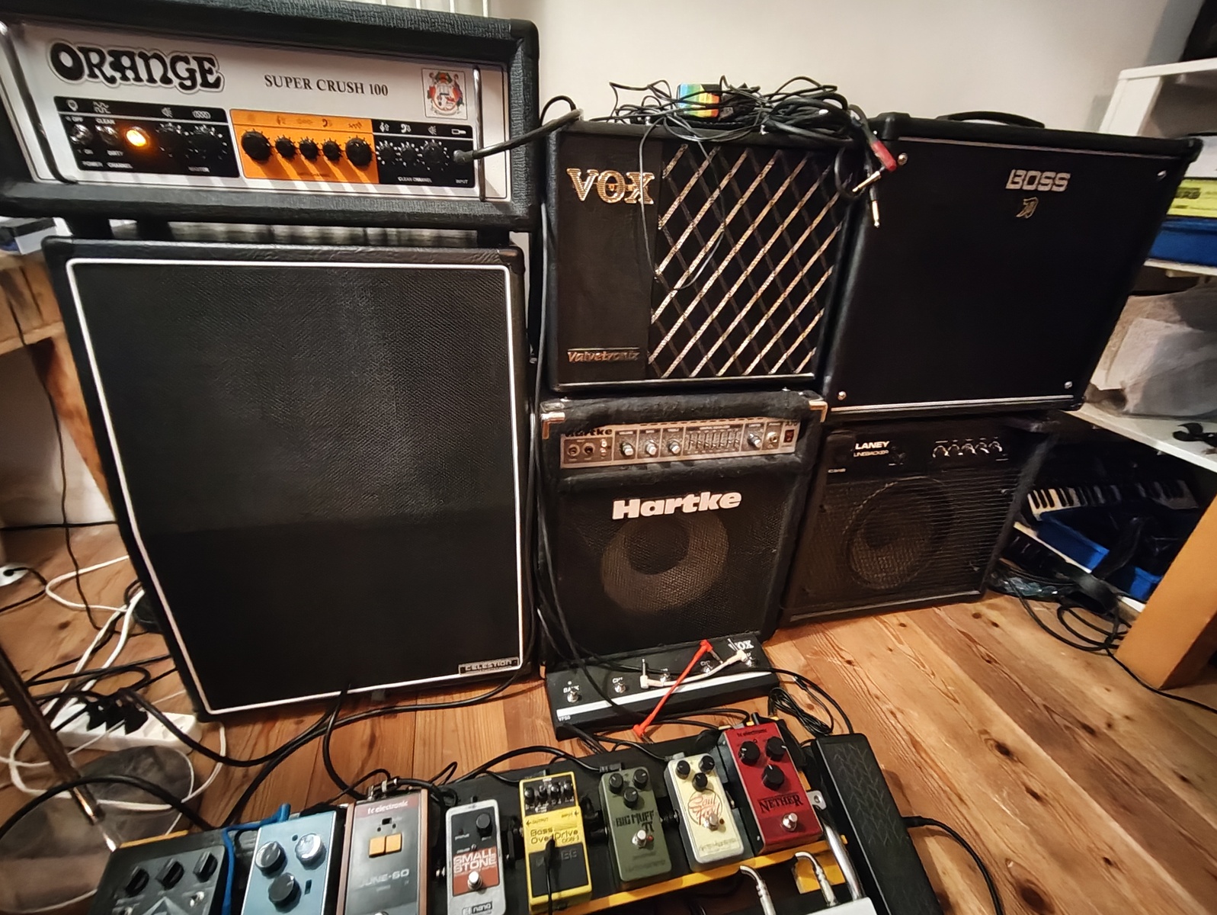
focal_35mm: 15
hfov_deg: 98.1
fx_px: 528
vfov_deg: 81.8
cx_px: 608
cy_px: 458
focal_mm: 1.64
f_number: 2.2
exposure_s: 1/16.7
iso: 4155
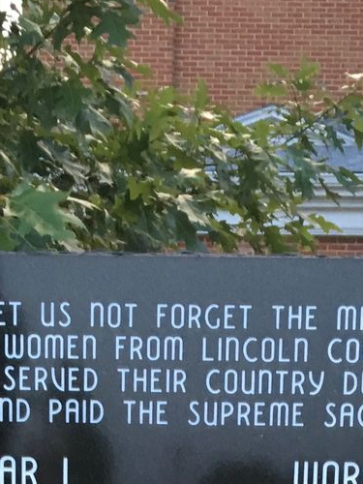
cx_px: 161
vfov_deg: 14.5
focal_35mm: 117
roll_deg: -2.0
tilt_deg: -11.8
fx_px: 1636
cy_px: 901
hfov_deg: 12.7
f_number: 2.2
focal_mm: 4.15
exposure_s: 1/30
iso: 80
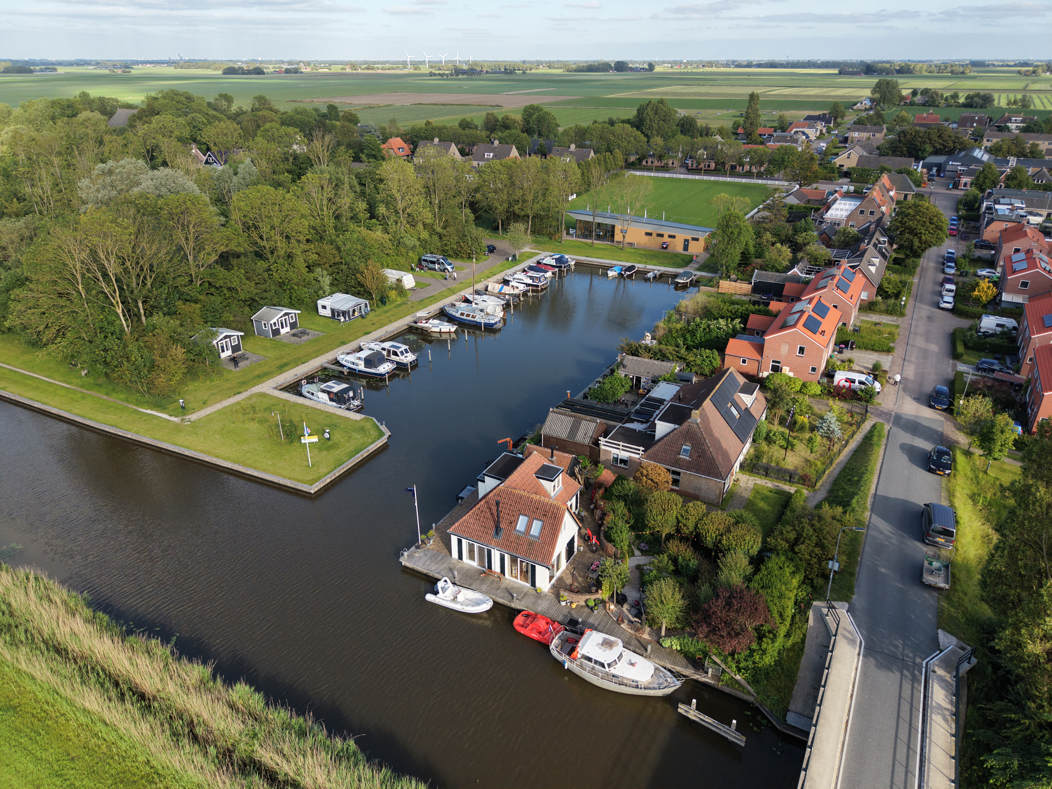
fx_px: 729
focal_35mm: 24
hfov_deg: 71.6
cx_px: 526
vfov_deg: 56.8
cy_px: 394
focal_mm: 8.67
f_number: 1.8
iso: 100
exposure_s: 1/1000
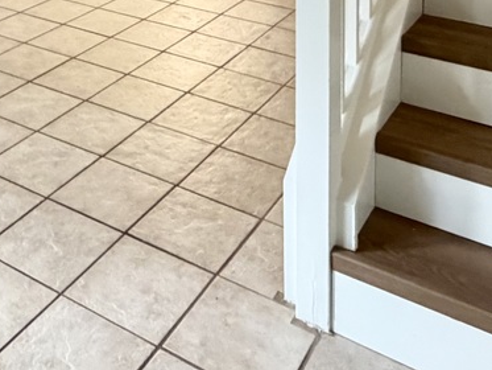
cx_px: 107
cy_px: -225
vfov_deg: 21.4
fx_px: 768
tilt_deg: -1.8
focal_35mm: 54
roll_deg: +0.6
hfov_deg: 34.6
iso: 640
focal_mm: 2.22
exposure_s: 1/60
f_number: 2.2
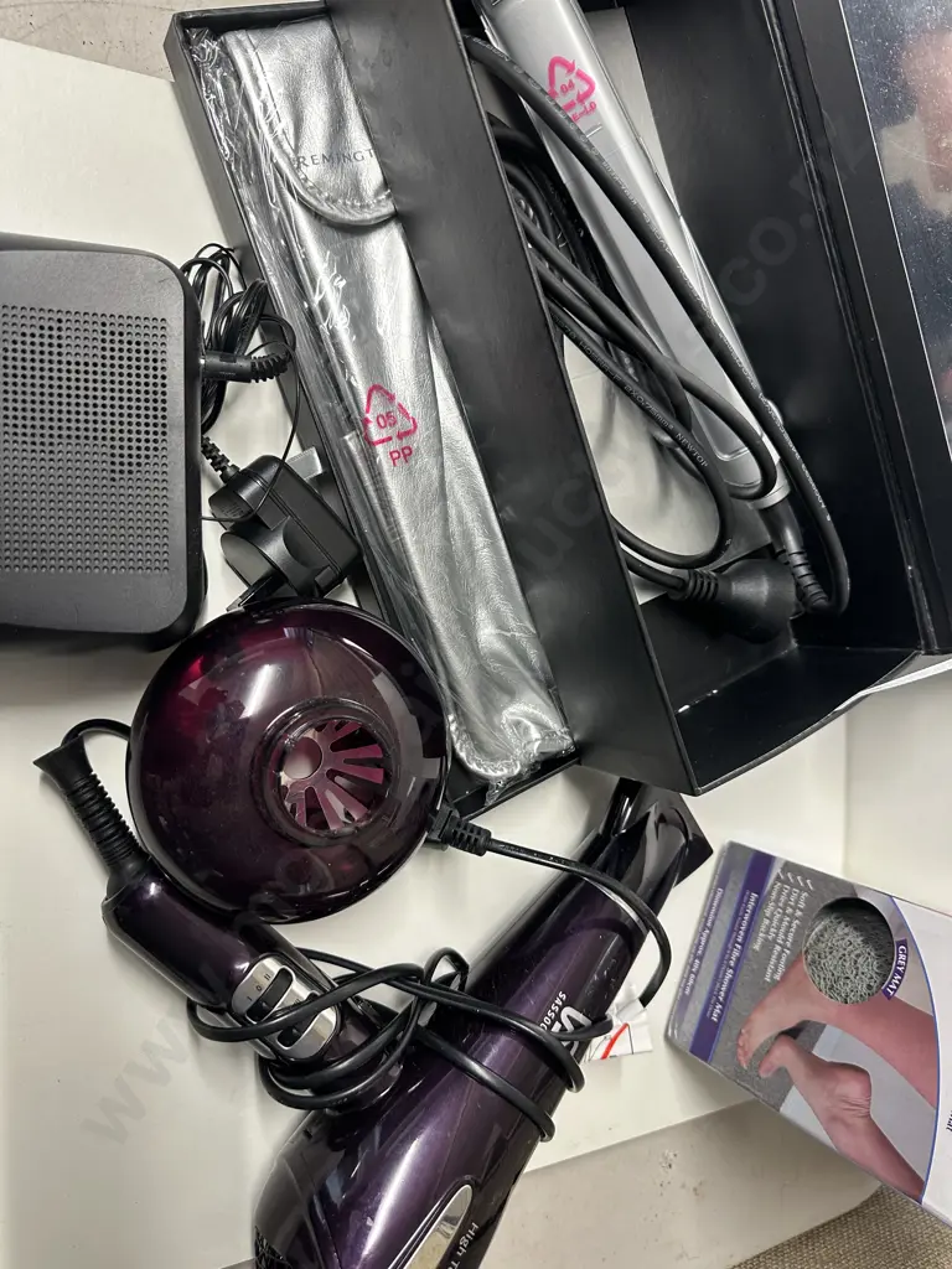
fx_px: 880
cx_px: 476
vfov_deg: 71.6
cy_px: 634
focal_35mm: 24
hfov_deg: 56.8
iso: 160
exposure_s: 1/50
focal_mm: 6.86
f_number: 1.78
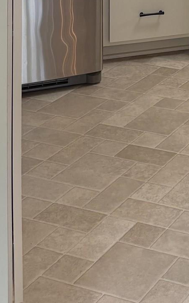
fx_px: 726
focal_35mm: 88
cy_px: -152
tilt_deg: -0.8
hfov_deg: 13.4
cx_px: 332
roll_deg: -1.7
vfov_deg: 20.2
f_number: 1.6
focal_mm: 5.96
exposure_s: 1/60
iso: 80
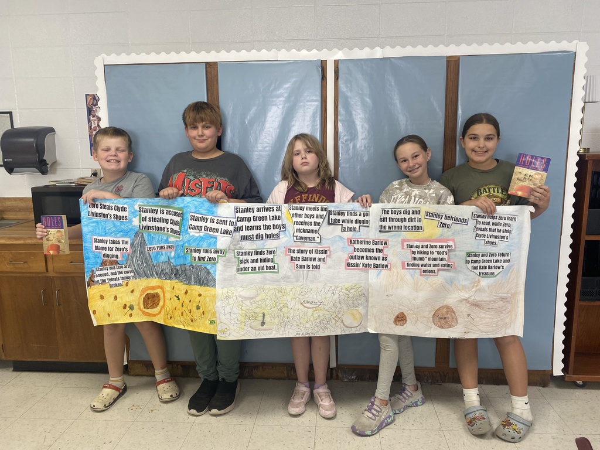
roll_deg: +0.2
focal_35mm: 26
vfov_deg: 53.1
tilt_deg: -10.4
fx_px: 451
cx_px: 300
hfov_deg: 67.3
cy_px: 225
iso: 64
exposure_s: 1/60
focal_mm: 4.25
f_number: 1.8
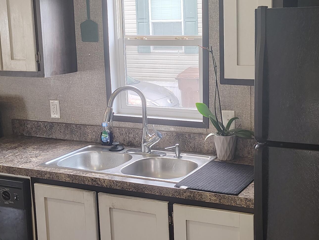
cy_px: 102
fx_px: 517
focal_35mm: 56
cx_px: 181
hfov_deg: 34.3
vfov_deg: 26.1
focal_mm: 5.56
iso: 869
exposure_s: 1/60
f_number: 1.8
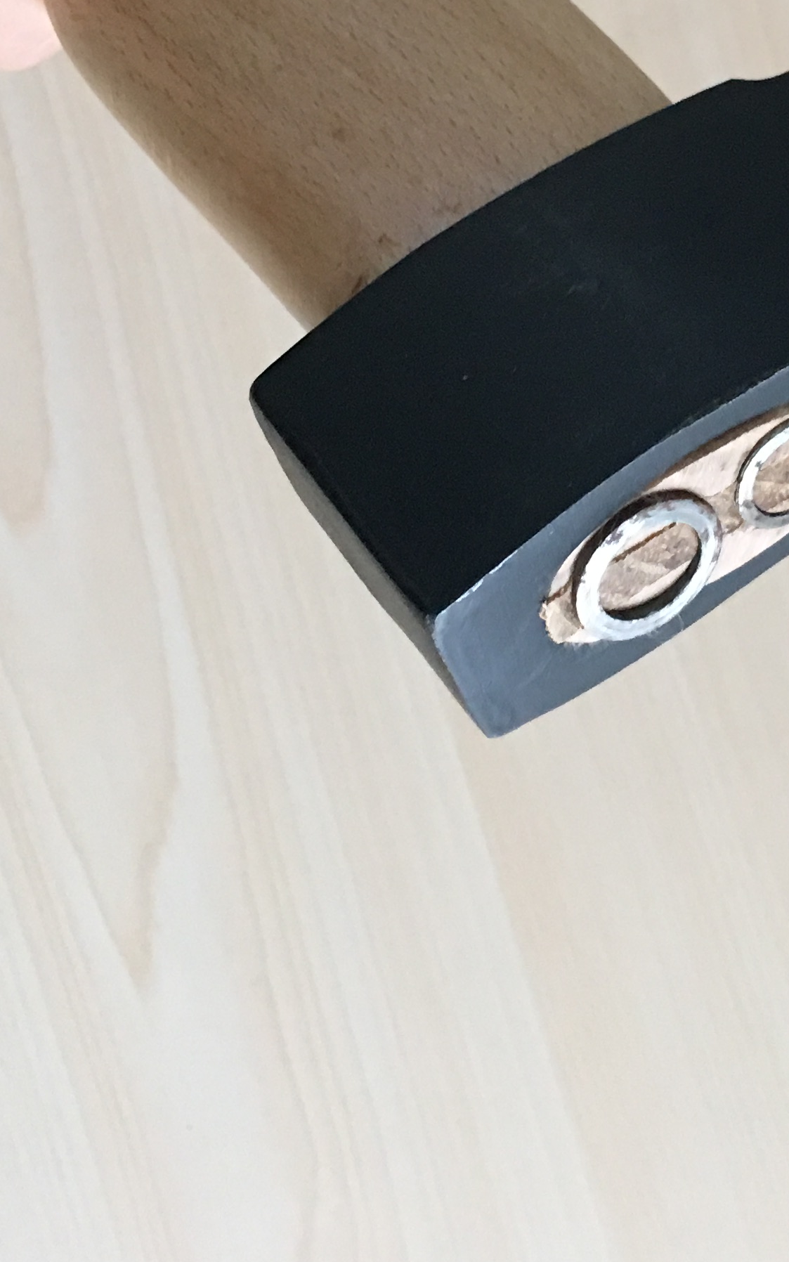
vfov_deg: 29.1
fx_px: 2373
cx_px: 708
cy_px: 240
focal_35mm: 69
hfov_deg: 18.6
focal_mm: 4.15
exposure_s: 1/17
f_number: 2.2
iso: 100
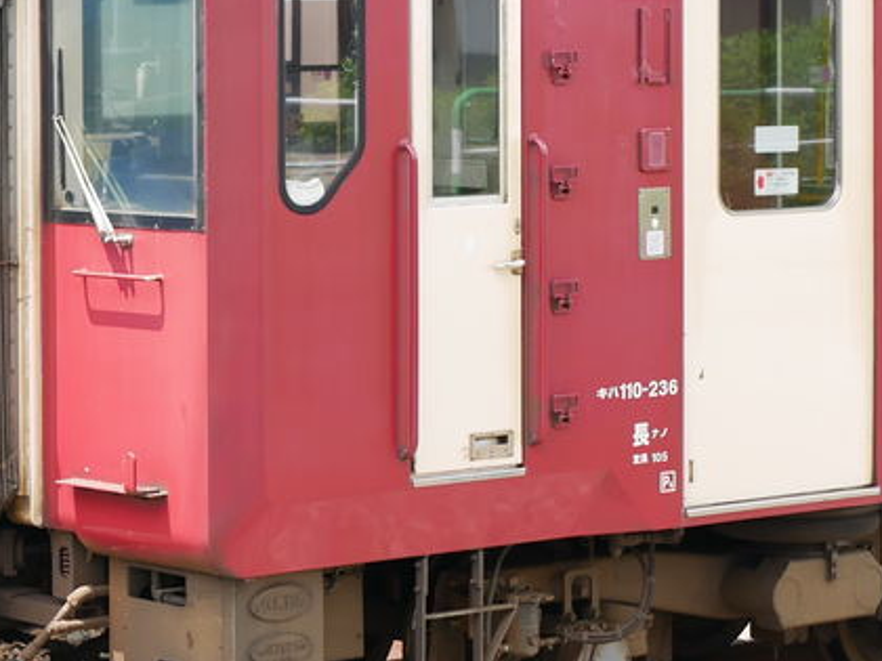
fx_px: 3644
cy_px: 98
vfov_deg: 10.3
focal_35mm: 143
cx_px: 34
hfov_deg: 13.6
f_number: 3.5
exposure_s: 1/500
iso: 200
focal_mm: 25
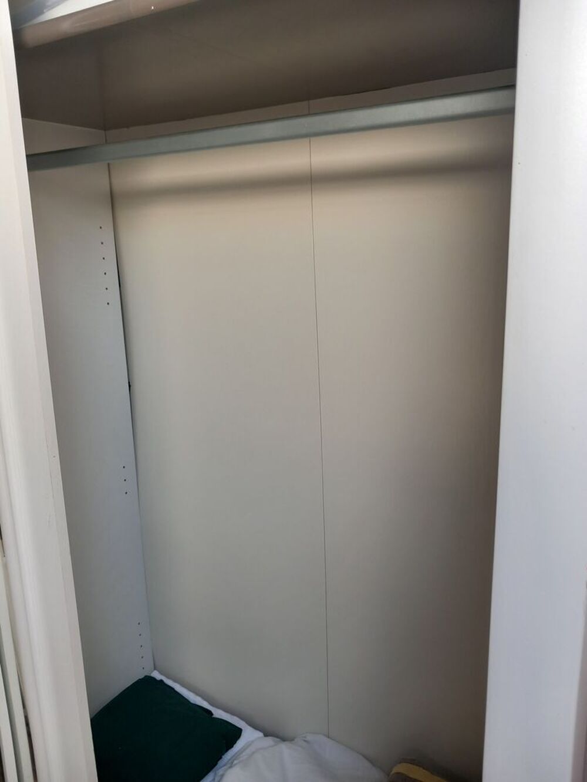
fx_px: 610
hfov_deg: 51.4
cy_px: 391
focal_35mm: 27
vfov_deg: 65.3
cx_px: 294
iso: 64
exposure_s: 1/50
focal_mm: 4
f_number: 1.8
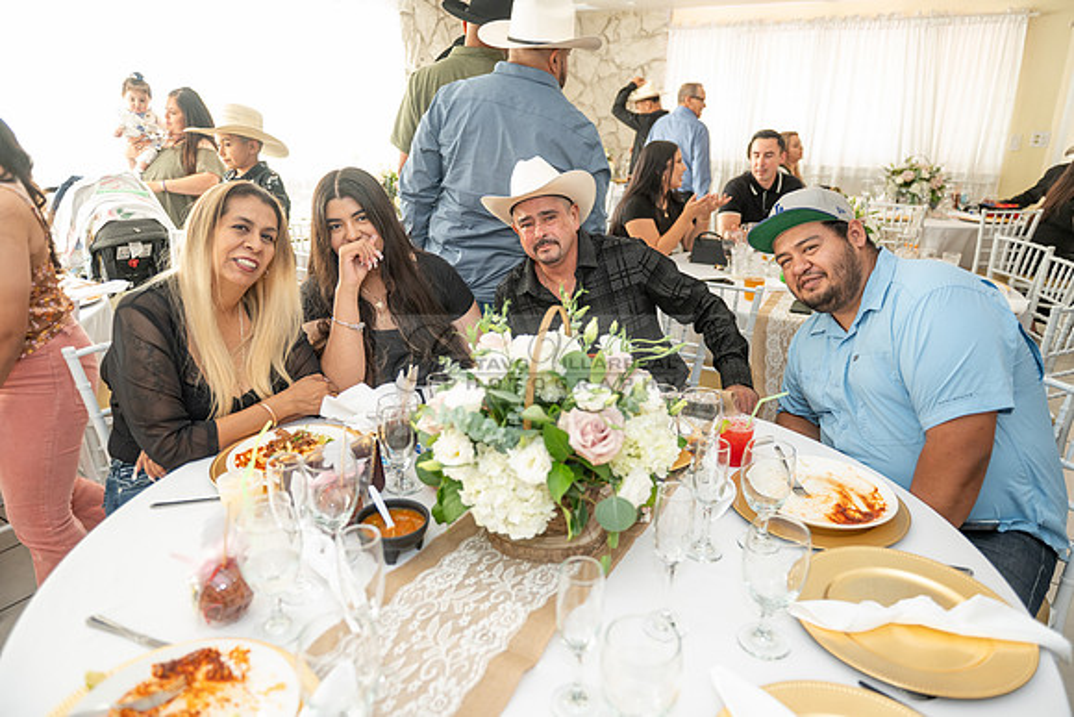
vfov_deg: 53.2
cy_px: 358
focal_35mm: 24
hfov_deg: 73.7
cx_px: 537
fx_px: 716
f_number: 2.8
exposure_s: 1/160
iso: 800
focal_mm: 24
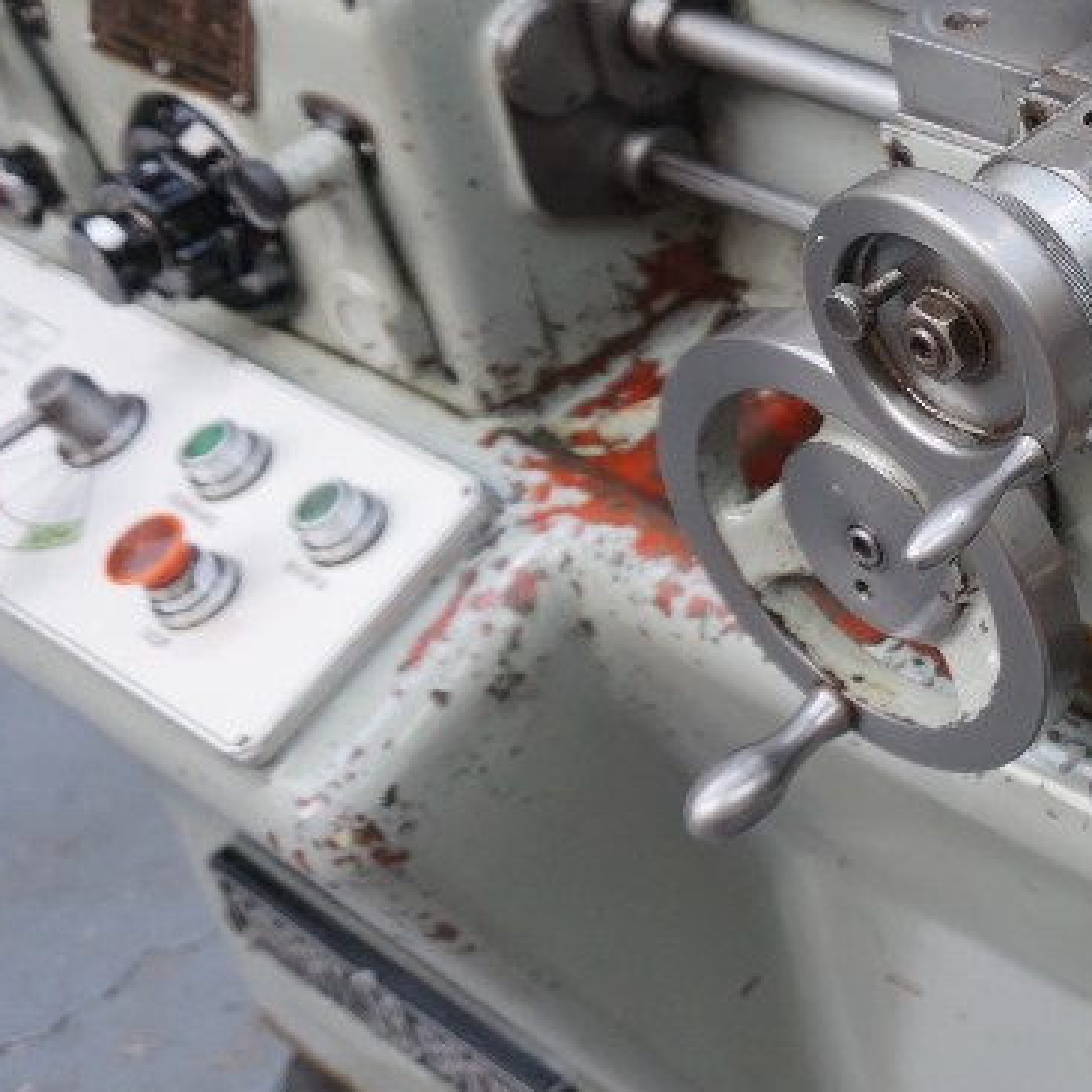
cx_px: 1444
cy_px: 136
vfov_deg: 29.0
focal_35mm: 57
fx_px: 2034
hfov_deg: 25.6
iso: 500
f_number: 4
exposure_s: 1/60
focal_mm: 16
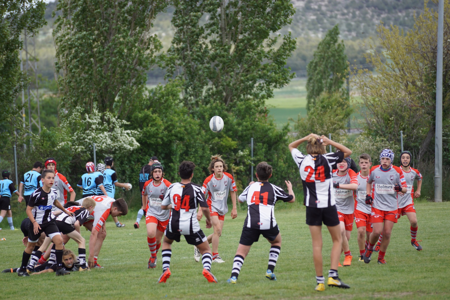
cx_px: 225
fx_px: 4312
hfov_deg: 6.0
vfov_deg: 4.0
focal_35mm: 345
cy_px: 150
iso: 160
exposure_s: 1/400
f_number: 5.6
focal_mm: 230
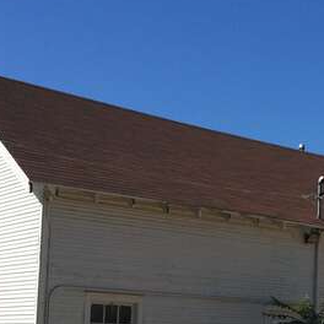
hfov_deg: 21.7
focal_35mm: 77
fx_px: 815
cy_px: 277
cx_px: 319
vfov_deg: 22.1
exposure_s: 1/2564
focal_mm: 4.12
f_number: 2.2
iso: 32
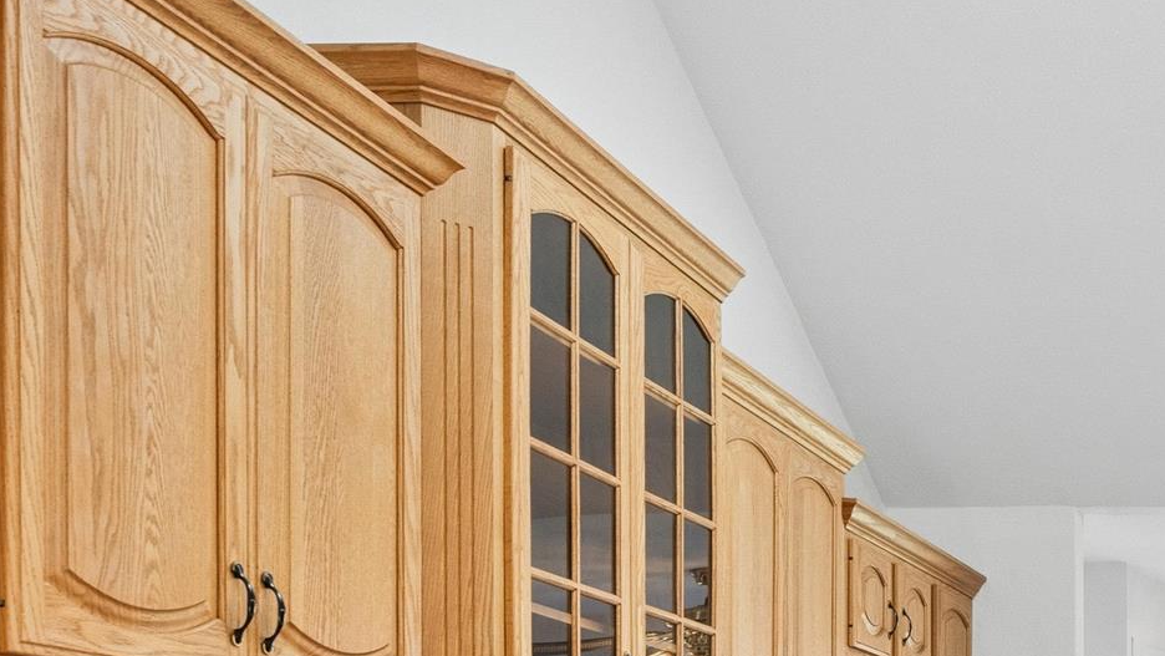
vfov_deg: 19.8
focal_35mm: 55
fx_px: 1699
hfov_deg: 31.0
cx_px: 1449
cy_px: 884
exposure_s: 1/60
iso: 800
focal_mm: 16
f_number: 10
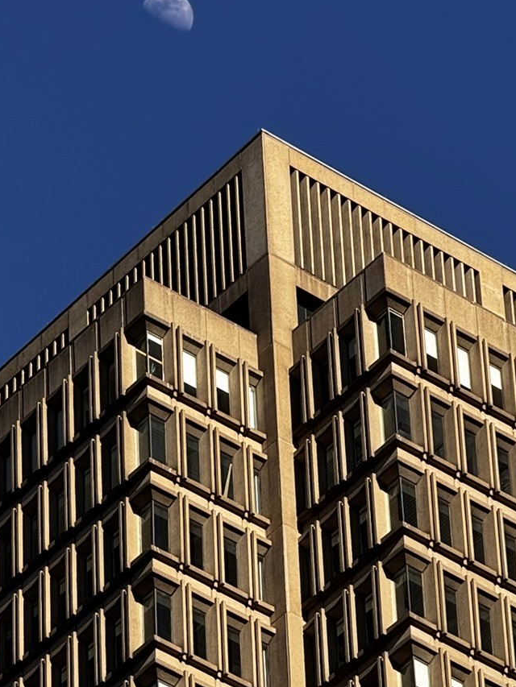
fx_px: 5723
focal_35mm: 288
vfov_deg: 6.9
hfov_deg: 5.2
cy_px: 482
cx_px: 35
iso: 50
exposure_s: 1/830
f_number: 2.8
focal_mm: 15.66
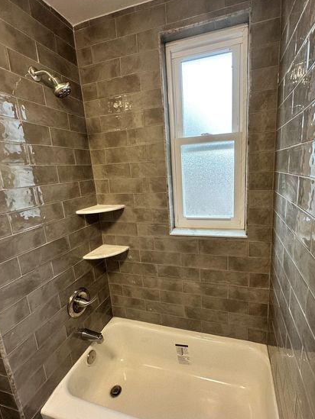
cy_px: 210
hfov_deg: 74.6
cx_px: 171
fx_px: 206
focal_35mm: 17
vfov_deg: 91.0
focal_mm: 2.22
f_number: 2.2
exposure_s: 1/120
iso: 125
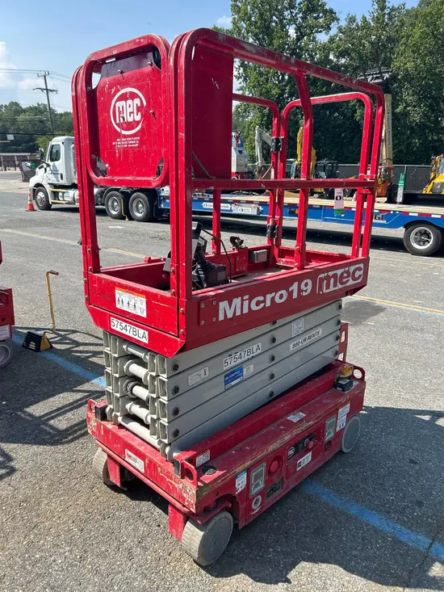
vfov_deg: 67.3
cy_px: 296
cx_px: 222
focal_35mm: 26
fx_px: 445
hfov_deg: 53.1
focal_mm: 5.7
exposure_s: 1/1808
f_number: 1.5
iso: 50
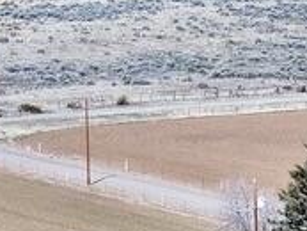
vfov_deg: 3.5
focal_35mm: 415
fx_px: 3683
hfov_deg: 4.7
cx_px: 516
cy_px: 585
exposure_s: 1/1250
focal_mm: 19.35
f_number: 2.8
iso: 100
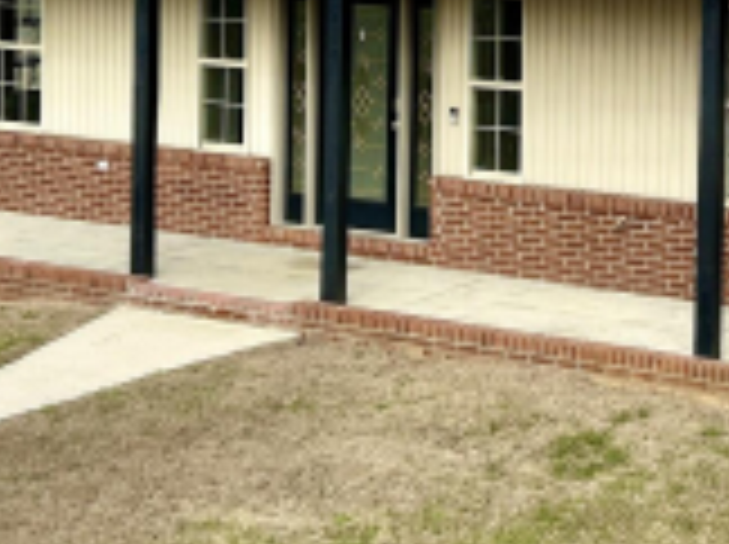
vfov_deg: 13.5
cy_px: -58
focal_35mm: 107
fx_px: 2250
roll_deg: -0.8
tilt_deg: -2.0
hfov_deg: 18.1
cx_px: 668
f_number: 1.5
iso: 50
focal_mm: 5.7
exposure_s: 1/3165
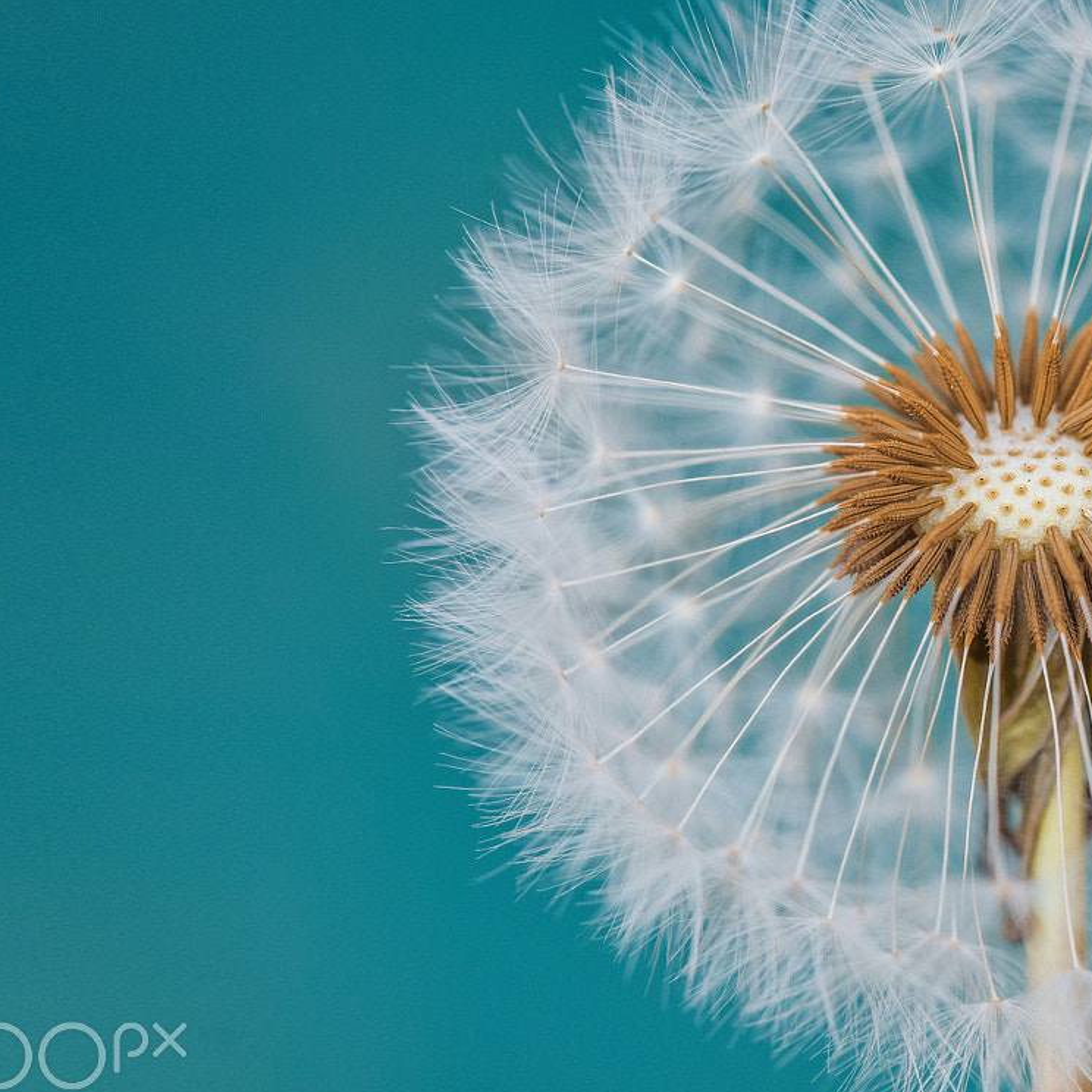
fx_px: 6853
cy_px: 465
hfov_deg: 9.1
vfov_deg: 9.1
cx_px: 997
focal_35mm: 192
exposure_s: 1/320
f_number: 9
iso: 200
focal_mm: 105
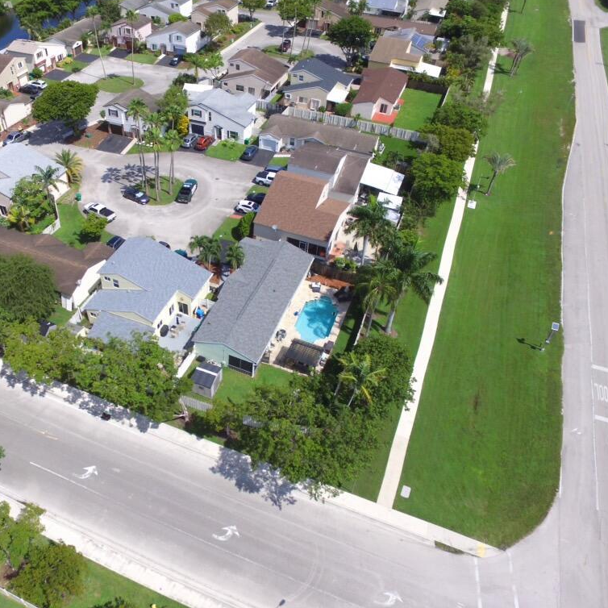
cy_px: 299
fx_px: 477
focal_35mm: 24
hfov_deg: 64.4
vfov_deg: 65.0
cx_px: 243
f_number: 2.8
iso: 100
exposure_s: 1/1239
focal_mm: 3.61
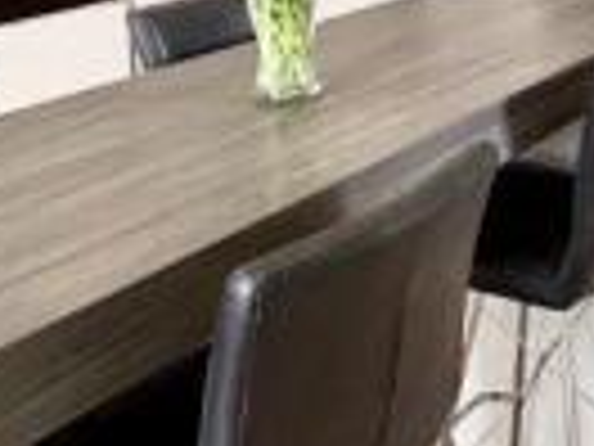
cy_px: -115
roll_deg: -0.1
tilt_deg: -6.5
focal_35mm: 62
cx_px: 704
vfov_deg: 21.6
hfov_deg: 27.6
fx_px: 1064
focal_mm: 2.22
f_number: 2.2
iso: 200
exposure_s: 1/50
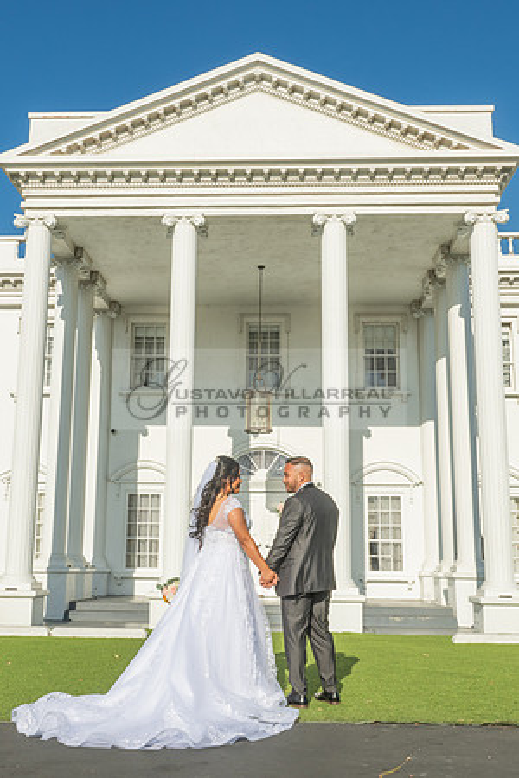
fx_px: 821
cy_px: 402
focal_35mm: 38
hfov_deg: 35.0
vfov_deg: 50.7
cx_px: 230
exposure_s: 1/200
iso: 200
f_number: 16
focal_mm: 24
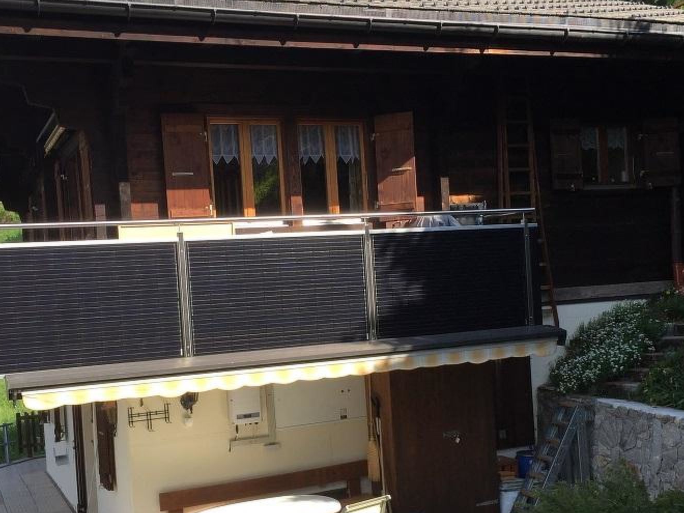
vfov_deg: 32.1
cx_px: 326
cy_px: 307
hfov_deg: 42.1
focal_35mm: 45
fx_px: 889
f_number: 2.2
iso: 32
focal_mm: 4.15
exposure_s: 1/791
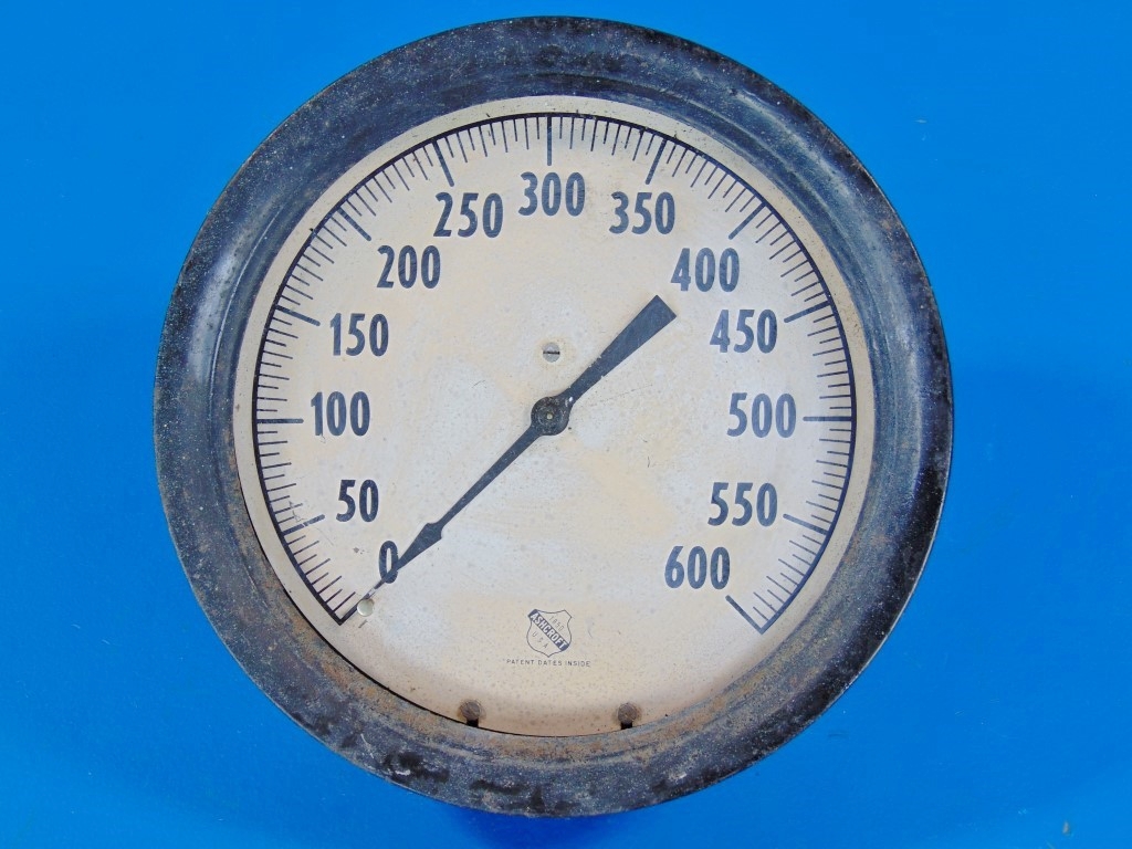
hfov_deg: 38.2
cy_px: 424
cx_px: 566
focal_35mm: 50
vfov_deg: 29.1
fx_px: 1635
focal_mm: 9
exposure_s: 1/30
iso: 80
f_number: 3.5
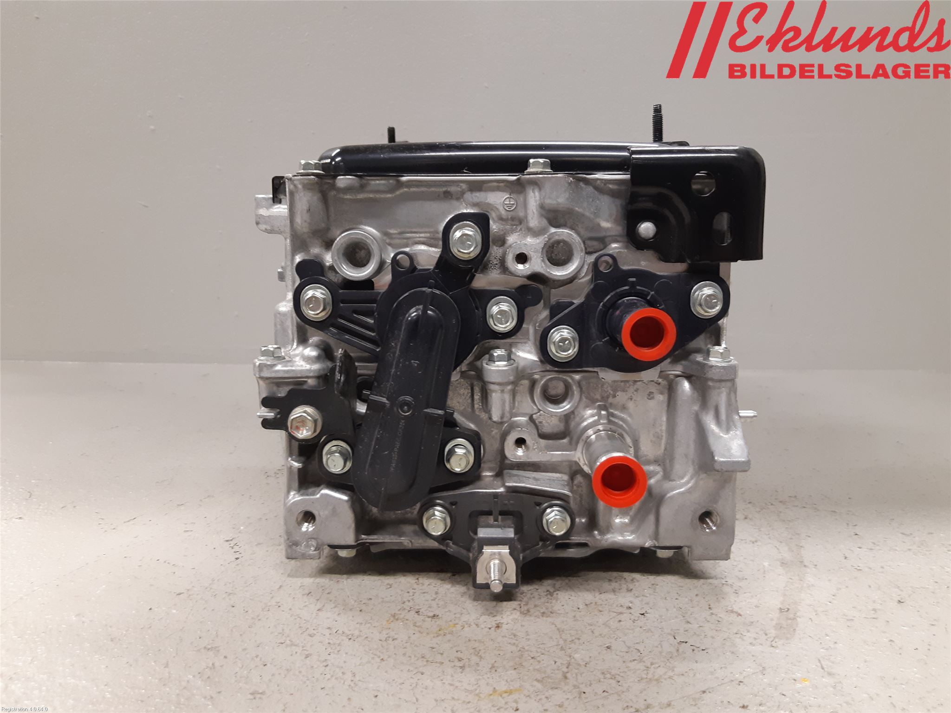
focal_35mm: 26
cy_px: 356
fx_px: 714
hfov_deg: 67.3
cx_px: 476
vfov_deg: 53.1
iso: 160
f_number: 1.7
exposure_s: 1/50
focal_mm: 3.93
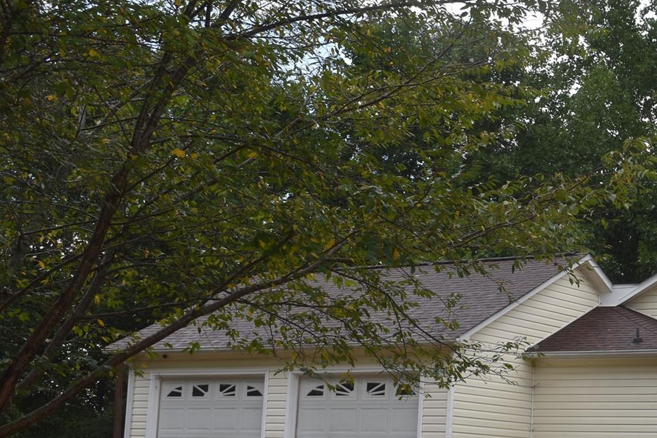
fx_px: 1369
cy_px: 265
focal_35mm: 75
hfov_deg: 25.8
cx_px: 640
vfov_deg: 18.2
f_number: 6.3
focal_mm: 25
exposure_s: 1/160
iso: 100
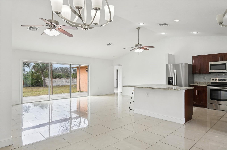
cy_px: 75
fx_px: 132
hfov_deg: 81.3
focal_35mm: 21
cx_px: 114
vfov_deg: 59.4
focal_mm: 21
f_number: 8
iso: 400
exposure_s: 1/250
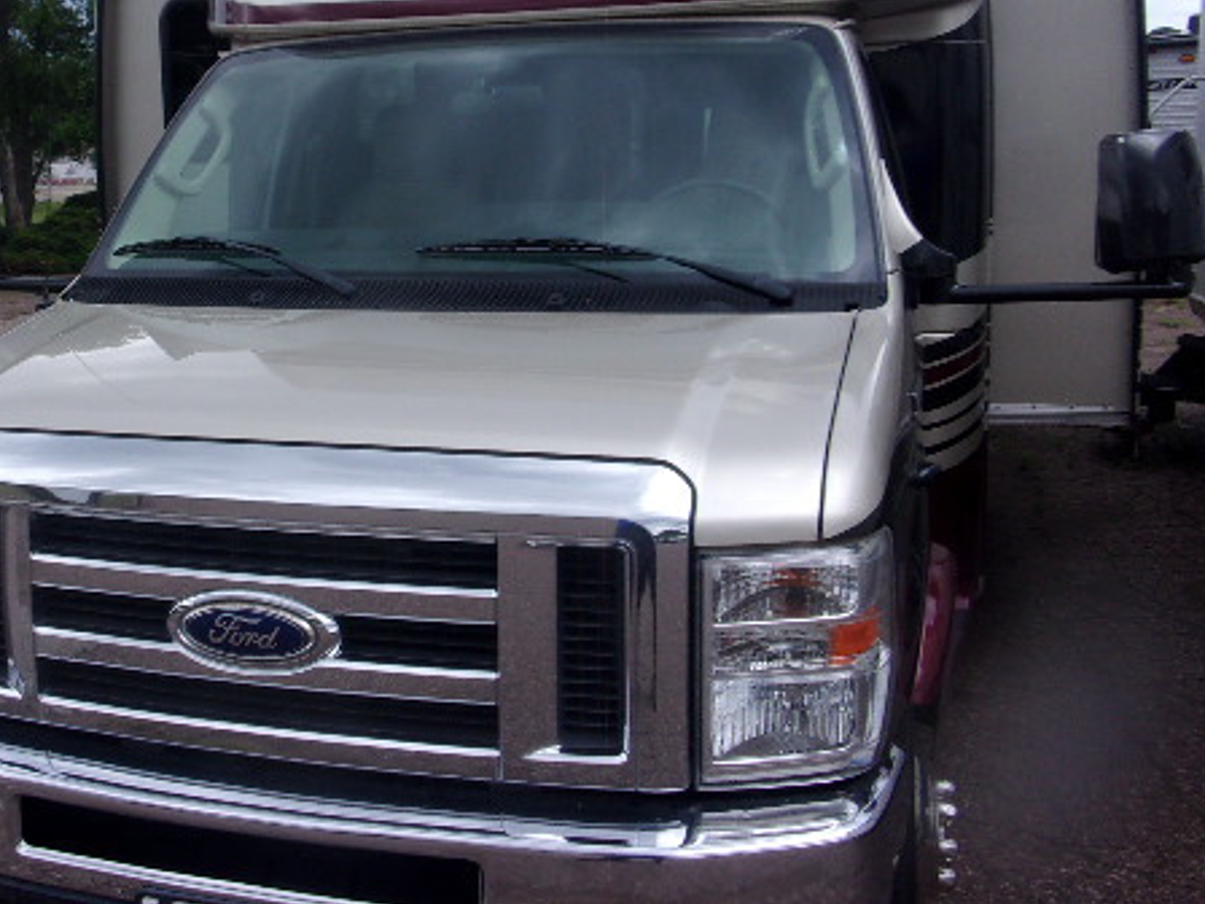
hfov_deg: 46.2
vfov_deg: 35.8
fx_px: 1392
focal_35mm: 40
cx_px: 420
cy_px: 366
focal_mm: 5.1
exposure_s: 1/56
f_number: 10.8
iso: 80
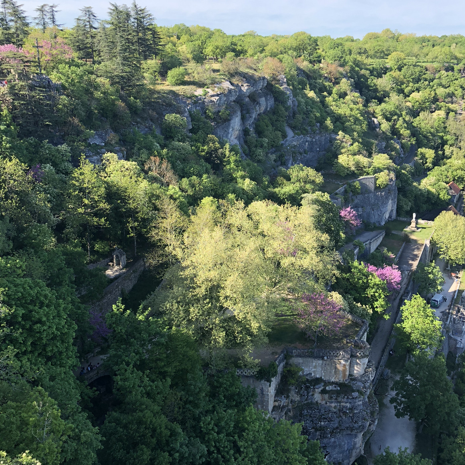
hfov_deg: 48.5
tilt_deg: -18.1
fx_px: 517
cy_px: 233
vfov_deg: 48.5
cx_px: 232
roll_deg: -0.1
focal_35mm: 34
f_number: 1.8
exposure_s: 1/552
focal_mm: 4
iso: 20
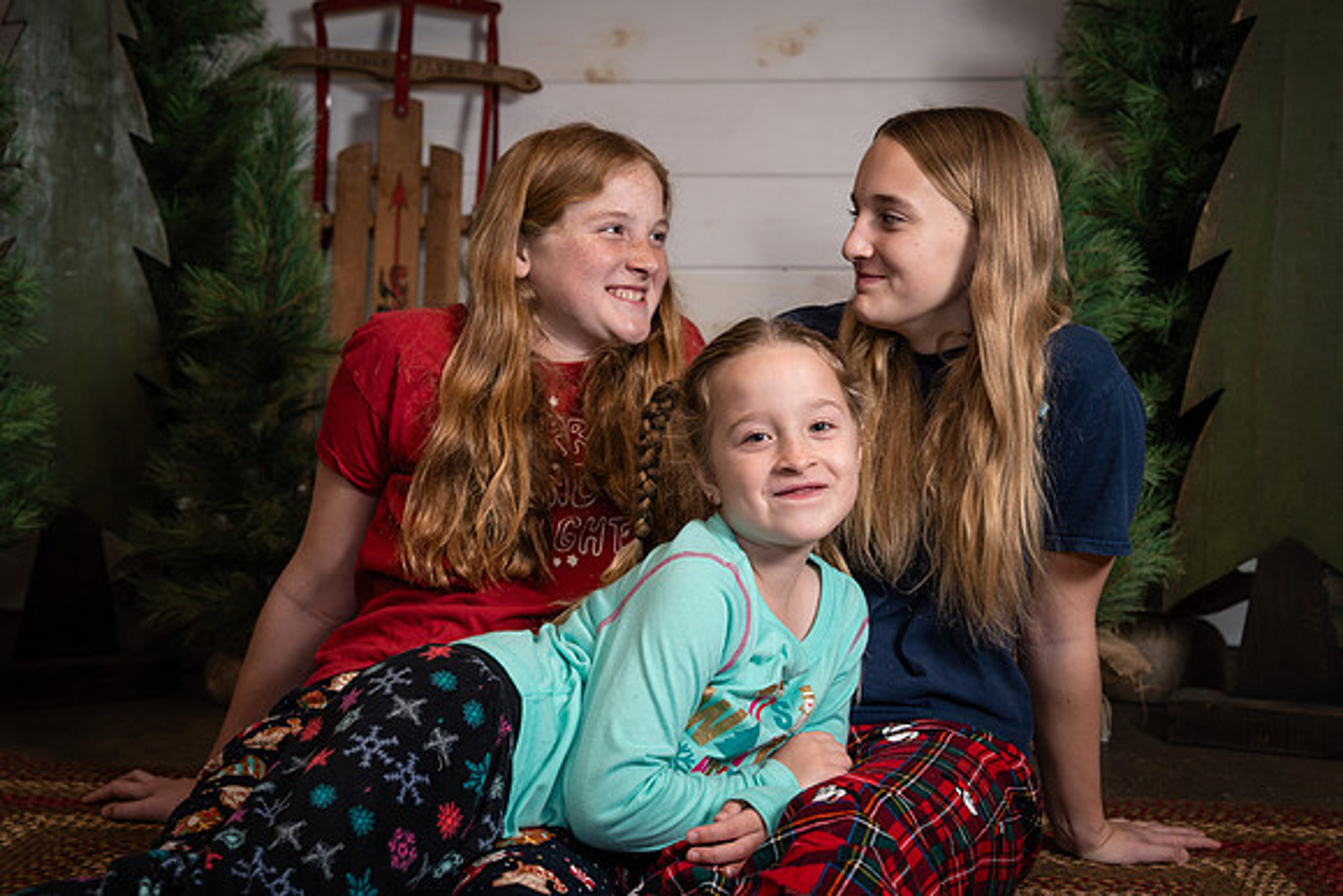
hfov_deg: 39.6
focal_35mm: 50
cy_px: 420
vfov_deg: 27.0
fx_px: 1864
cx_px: 673
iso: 160
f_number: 5
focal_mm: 47
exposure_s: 1/250
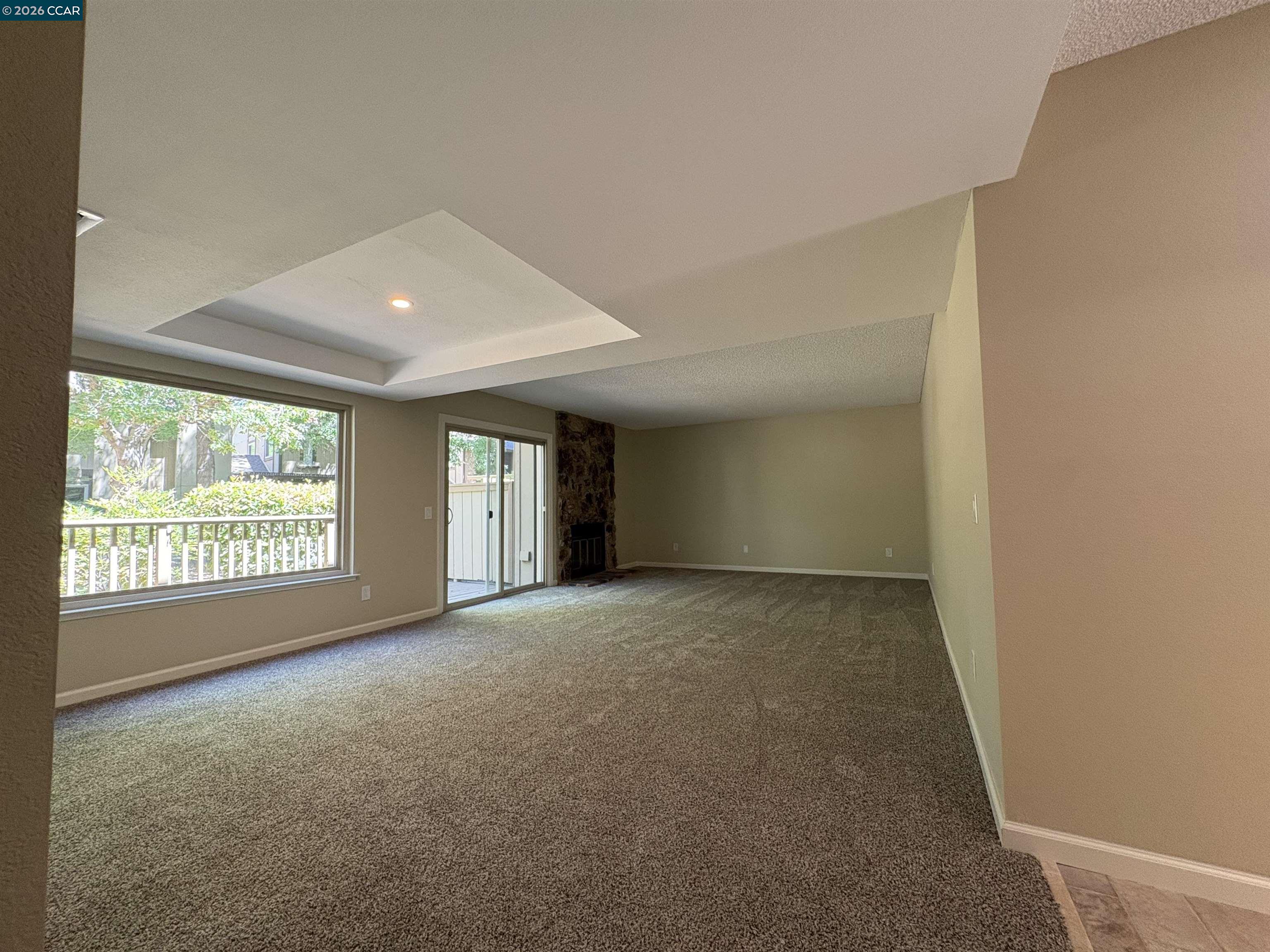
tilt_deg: +3.8
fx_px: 514
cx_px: 635
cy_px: 476
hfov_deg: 102.1
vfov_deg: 85.7
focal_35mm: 14
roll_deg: +1.3
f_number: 2.2
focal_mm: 2.22
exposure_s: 1/60
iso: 200
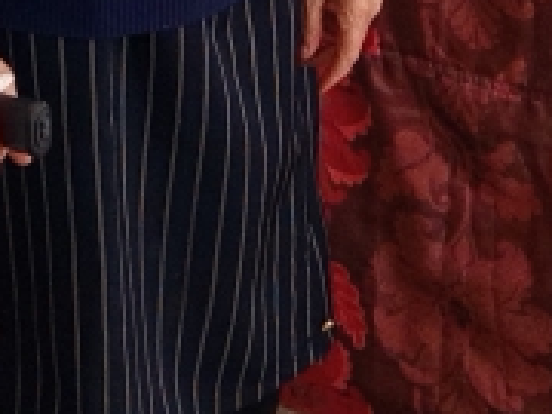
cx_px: 347
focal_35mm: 133
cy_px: -417
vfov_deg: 10.3
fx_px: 2121
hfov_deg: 14.8
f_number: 1.7
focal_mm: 5.24
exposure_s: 1/33.3
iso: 719
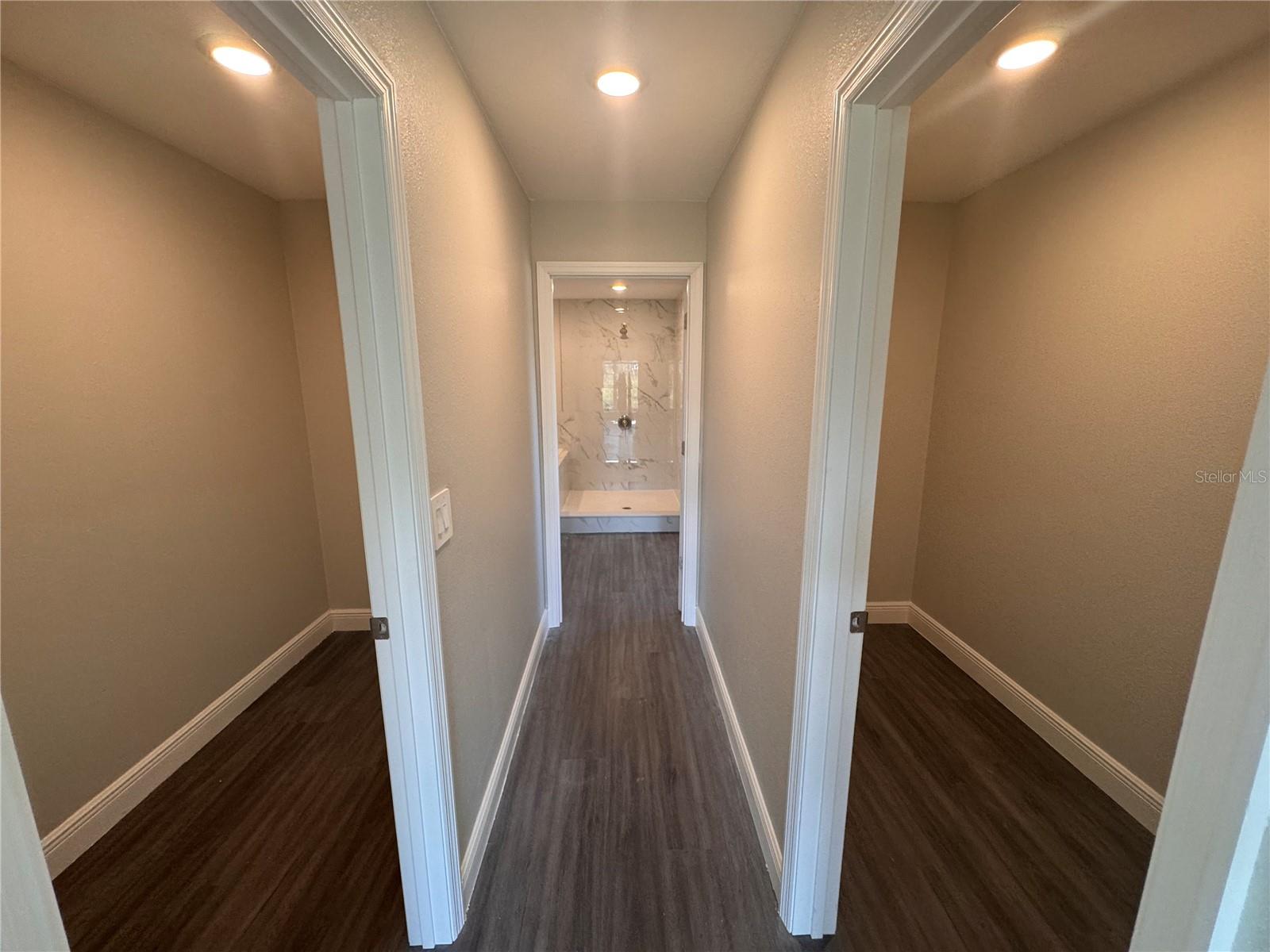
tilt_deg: -11.3
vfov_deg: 85.7
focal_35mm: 14
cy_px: 476
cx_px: 635
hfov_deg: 102.1
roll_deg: -0.2
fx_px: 514
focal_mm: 2.22
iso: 200
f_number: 2.2
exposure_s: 1/120
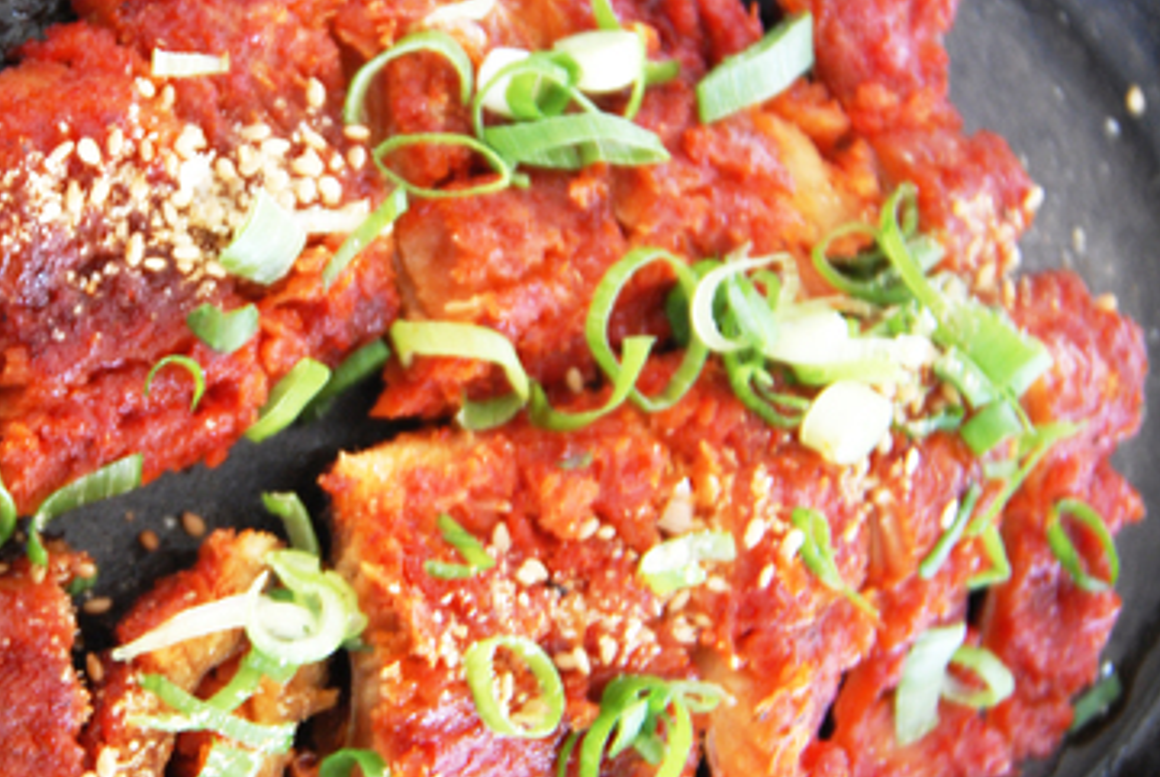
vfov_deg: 21.3
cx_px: 182
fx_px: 2065
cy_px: 371
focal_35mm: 64
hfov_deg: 30.4
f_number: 4
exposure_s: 1/30
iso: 400
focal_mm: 22
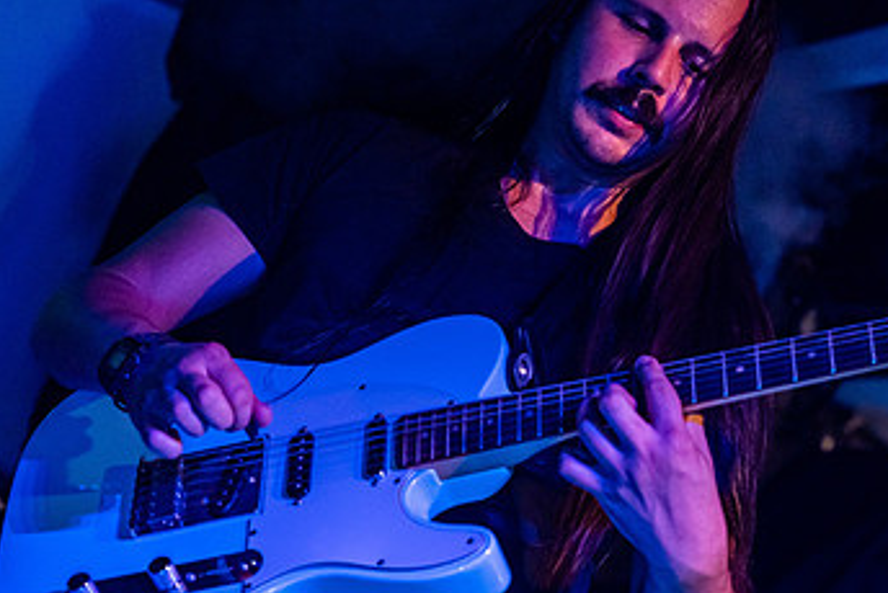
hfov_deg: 17.3
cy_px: 290
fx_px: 2913
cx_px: 622
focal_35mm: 118
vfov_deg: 11.6
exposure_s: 1/200
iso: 3200
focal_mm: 70
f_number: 2.8
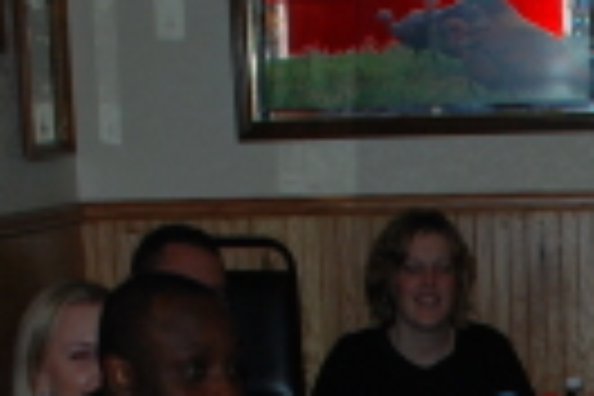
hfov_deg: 13.7
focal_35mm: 146
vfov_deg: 9.0
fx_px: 2409
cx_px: 716
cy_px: 720
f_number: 3.8
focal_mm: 20
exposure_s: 1/60
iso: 200
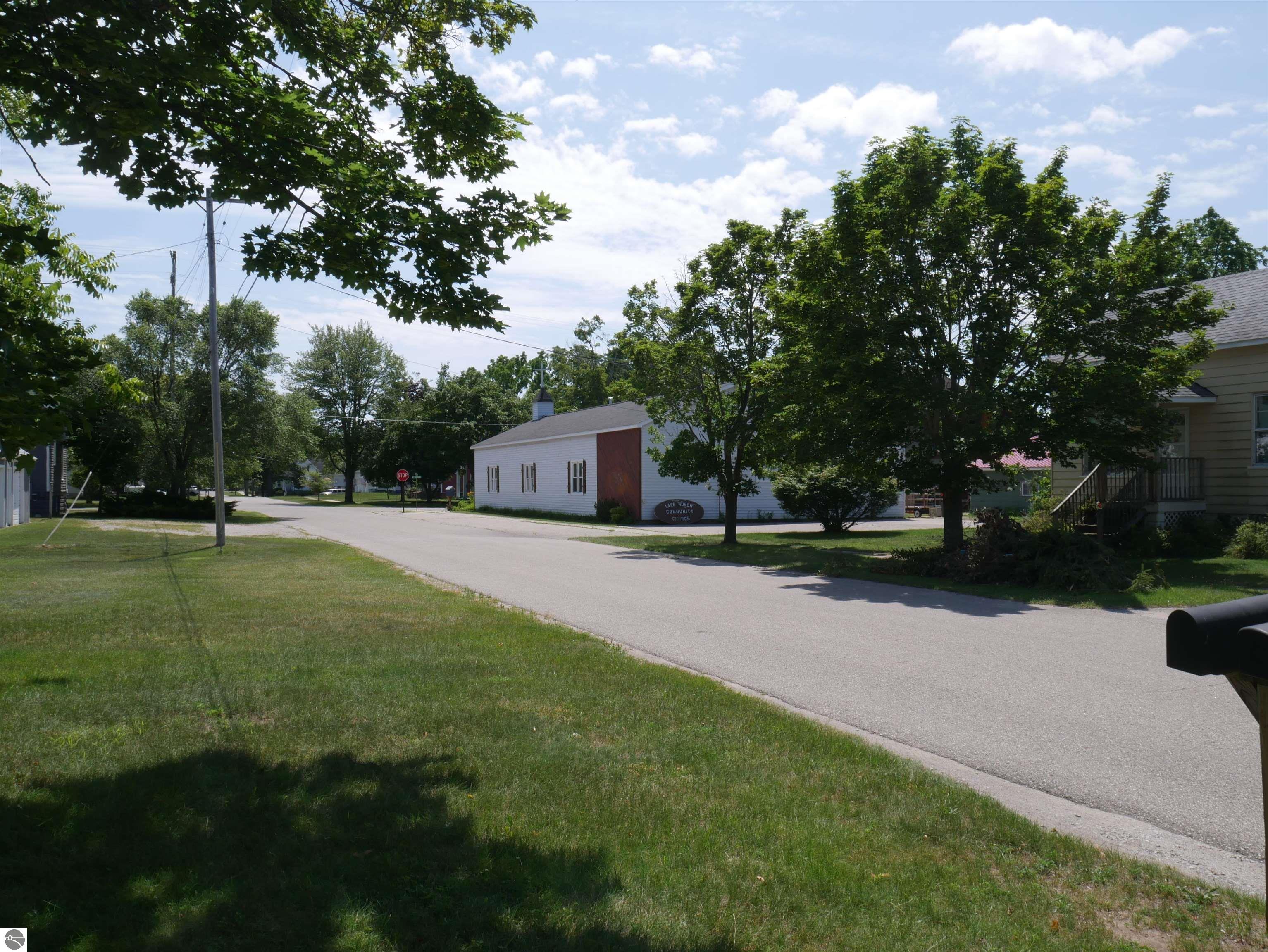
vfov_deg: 49.8
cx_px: 634
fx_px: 1026
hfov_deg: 63.4
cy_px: 476
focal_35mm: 28
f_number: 14
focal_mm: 14
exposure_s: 1/160
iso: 200
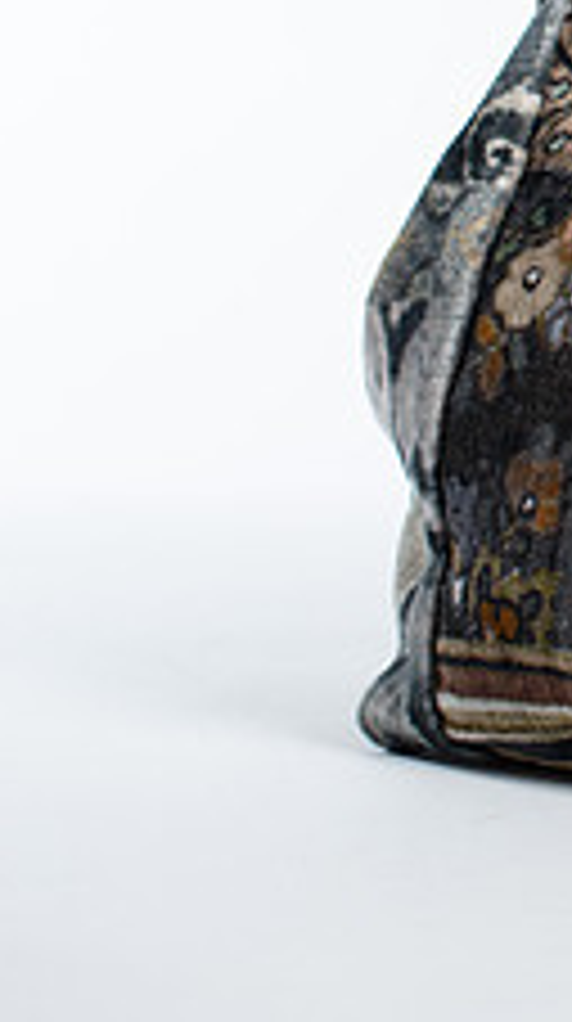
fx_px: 4440
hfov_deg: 7.1
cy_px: 131
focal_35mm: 164
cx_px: 1128
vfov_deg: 13.0
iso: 200
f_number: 6.3
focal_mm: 50
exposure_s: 1/200
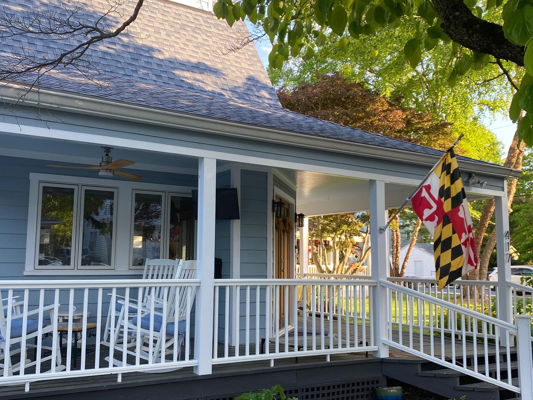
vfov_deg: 38.7
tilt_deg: +5.7
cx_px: 252
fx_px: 570
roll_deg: -0.3
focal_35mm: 37
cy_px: 198
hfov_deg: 50.1
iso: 32
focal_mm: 4.25
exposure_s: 1/149
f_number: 1.8
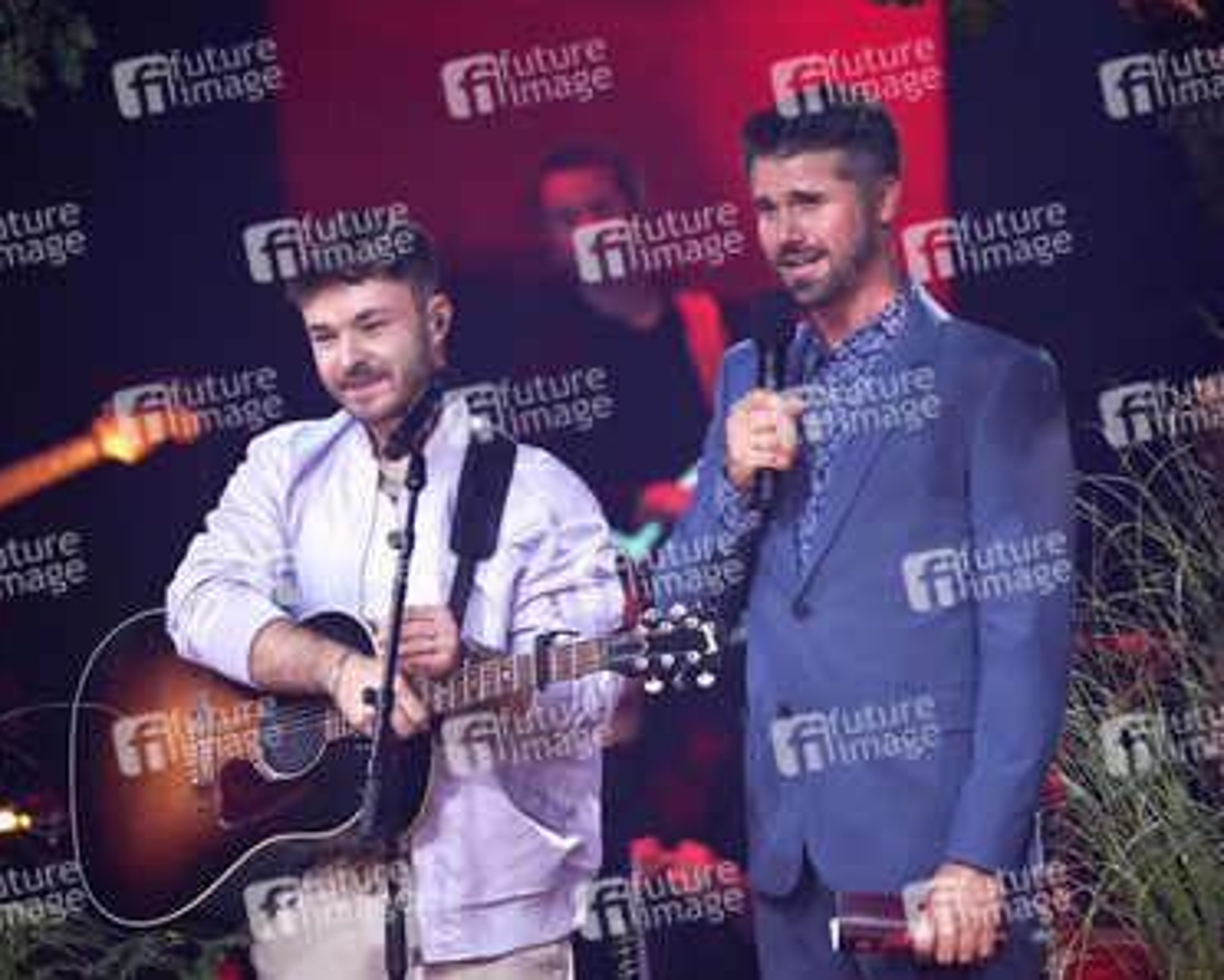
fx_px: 20152
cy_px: 490
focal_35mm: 556
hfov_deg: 3.5
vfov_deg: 2.8
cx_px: 571
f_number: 6.3
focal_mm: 489
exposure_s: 1/160
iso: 5000
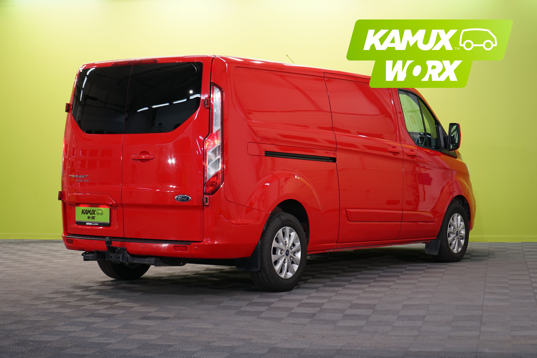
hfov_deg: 28.8
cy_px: 179
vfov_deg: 19.5
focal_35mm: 70
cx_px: 268
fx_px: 1044
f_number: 6.3
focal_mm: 70
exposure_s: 1/25
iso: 500
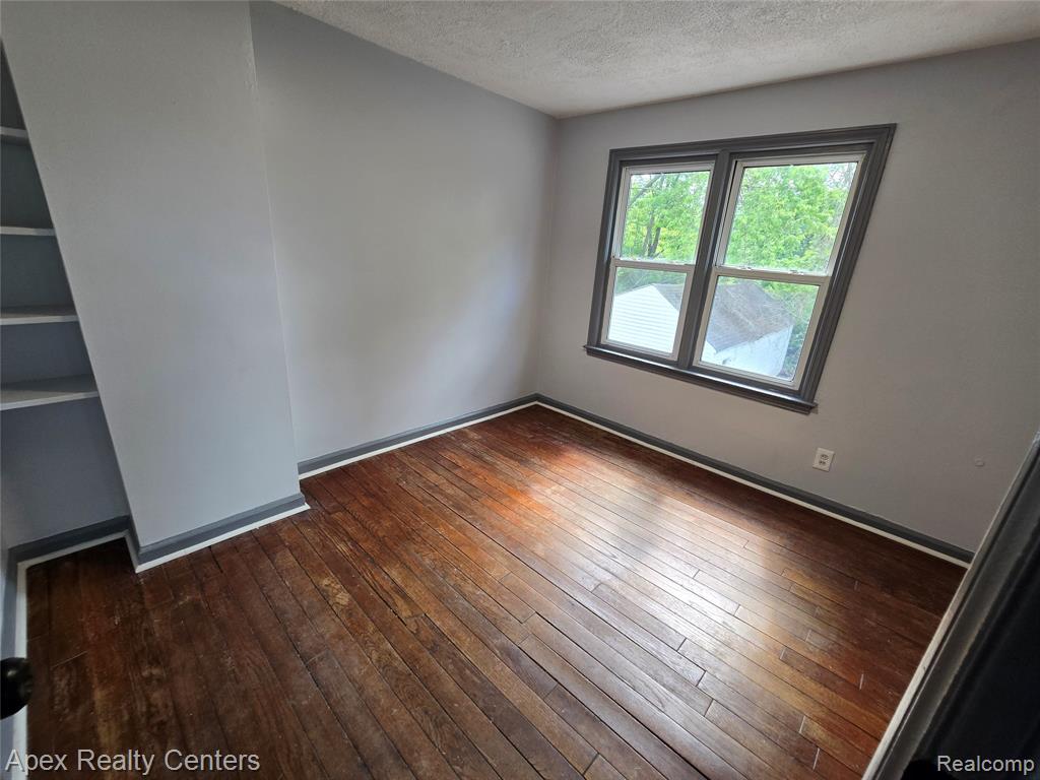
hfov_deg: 106.2
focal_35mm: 13
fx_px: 391
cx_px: 520
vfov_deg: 89.9
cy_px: 390
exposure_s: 1/60
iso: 50
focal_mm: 2.2
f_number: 2.2
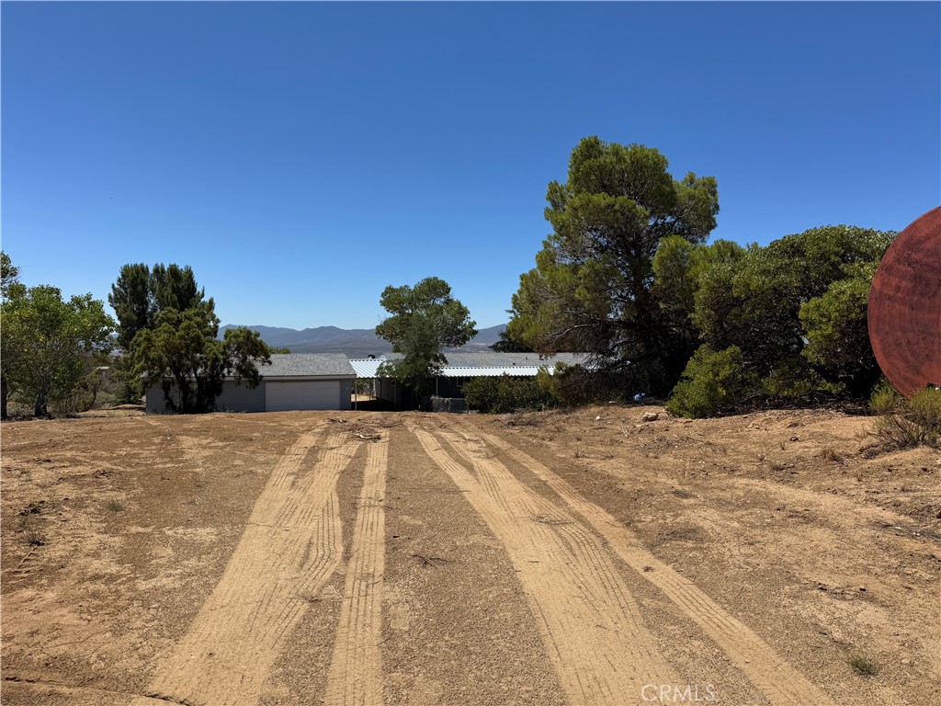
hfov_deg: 71.6
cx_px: 470
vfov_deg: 56.8
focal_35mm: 24
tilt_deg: -1.6
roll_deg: -0.8
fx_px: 652
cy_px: 353
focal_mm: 6.76
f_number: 1.78
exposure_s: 1/6410
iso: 80
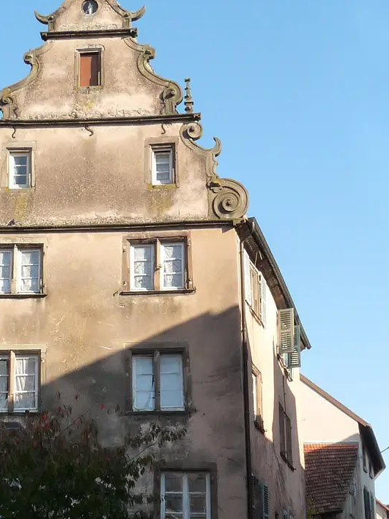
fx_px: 840
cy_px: 287
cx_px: 75
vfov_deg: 34.3
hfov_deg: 25.6
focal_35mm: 56
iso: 160
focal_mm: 5.4
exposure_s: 1/200
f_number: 5.6
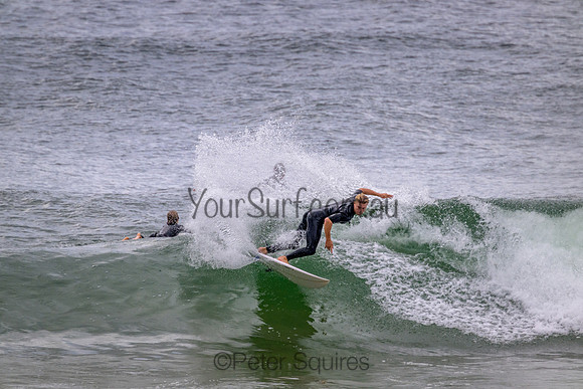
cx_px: 292
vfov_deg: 1.7
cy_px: 194
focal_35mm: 800
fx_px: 12958
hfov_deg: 2.6
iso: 1400
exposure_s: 1/2000
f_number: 11
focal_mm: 800
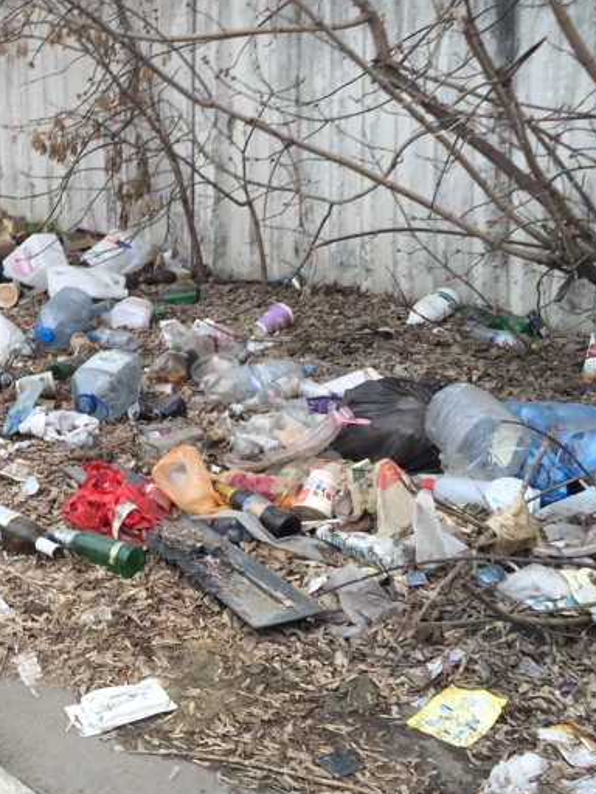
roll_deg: +3.7
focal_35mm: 58
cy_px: 242
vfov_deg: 32.8
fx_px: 1331
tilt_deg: -10.4
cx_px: -29
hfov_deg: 23.9
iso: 32
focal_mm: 4.15
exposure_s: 1/100
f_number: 2.2
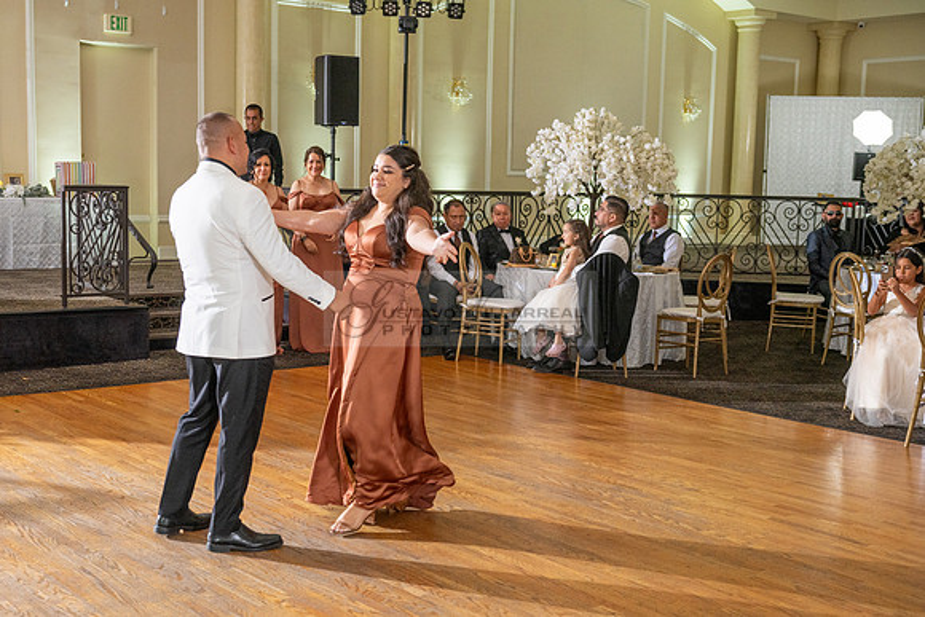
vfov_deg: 28.8
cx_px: 410
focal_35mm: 47
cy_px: 343
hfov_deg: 42.1
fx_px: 1201
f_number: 4
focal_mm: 42
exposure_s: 1/160
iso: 800
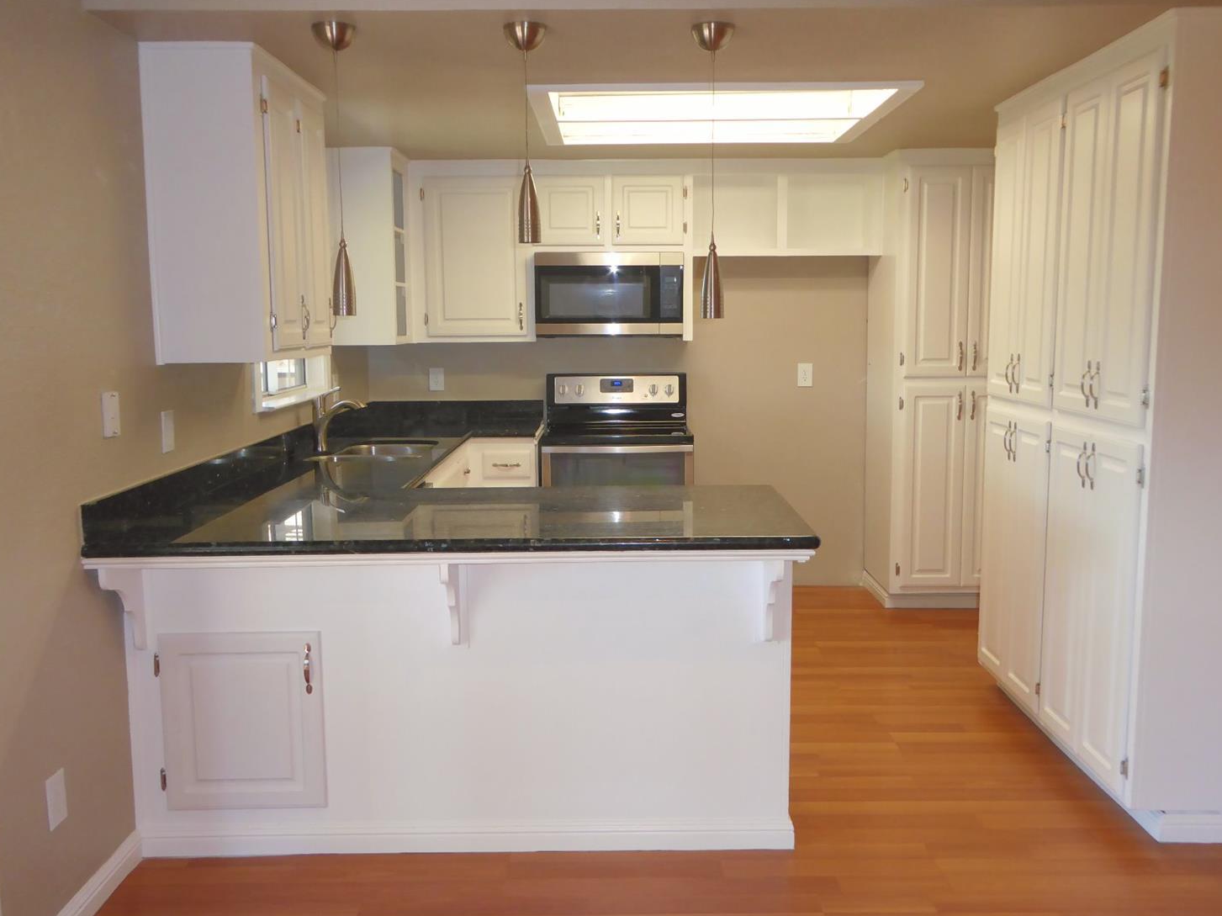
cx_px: 611
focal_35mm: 32
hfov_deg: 56.8
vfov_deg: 44.1
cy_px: 468
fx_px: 1129
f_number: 3.5
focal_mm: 5.4
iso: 250
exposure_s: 1/60
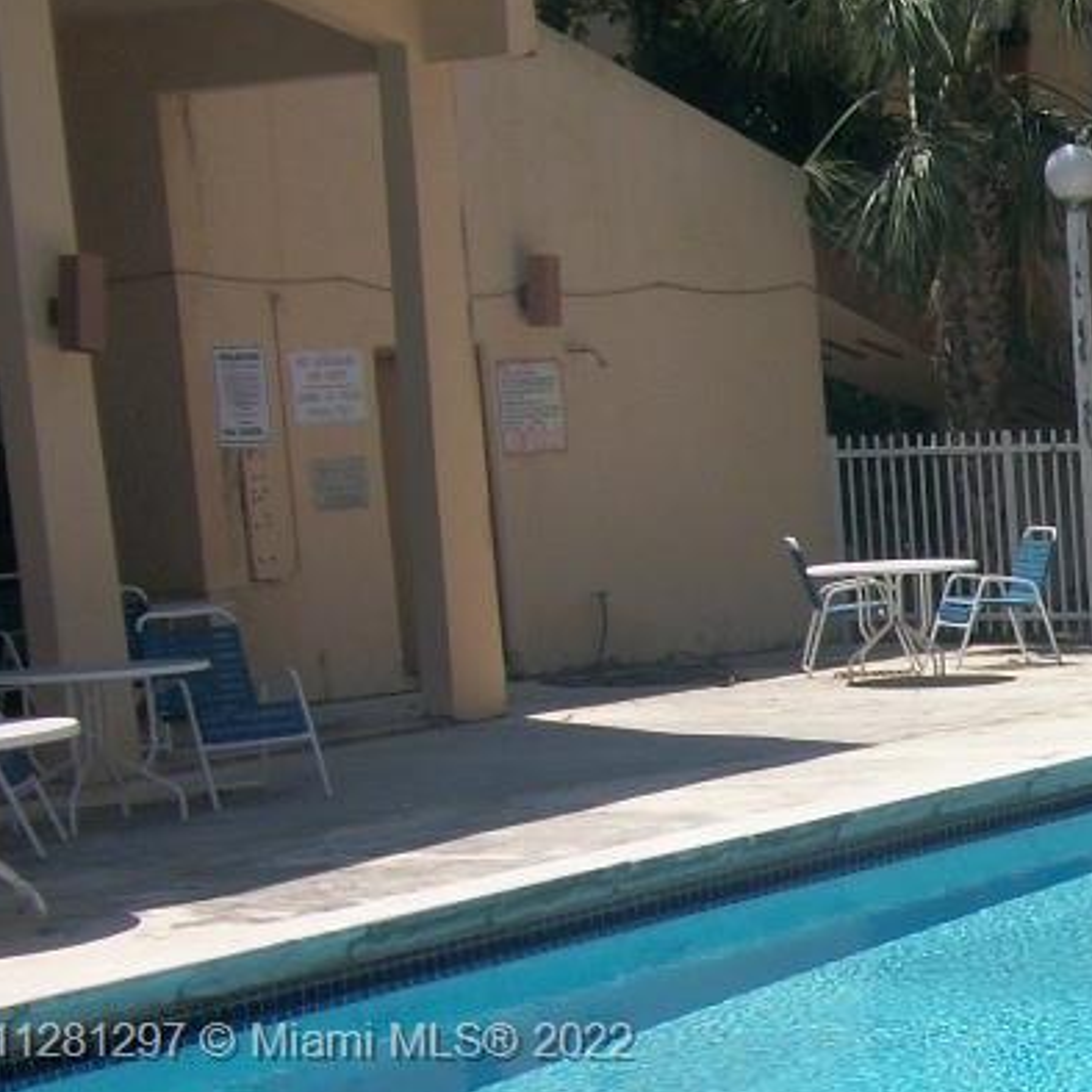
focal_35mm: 92
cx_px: 1721
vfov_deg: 18.5
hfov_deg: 16.8
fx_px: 3284
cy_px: 1048
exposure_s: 1/200
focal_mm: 5.7
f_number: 8.8
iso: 80
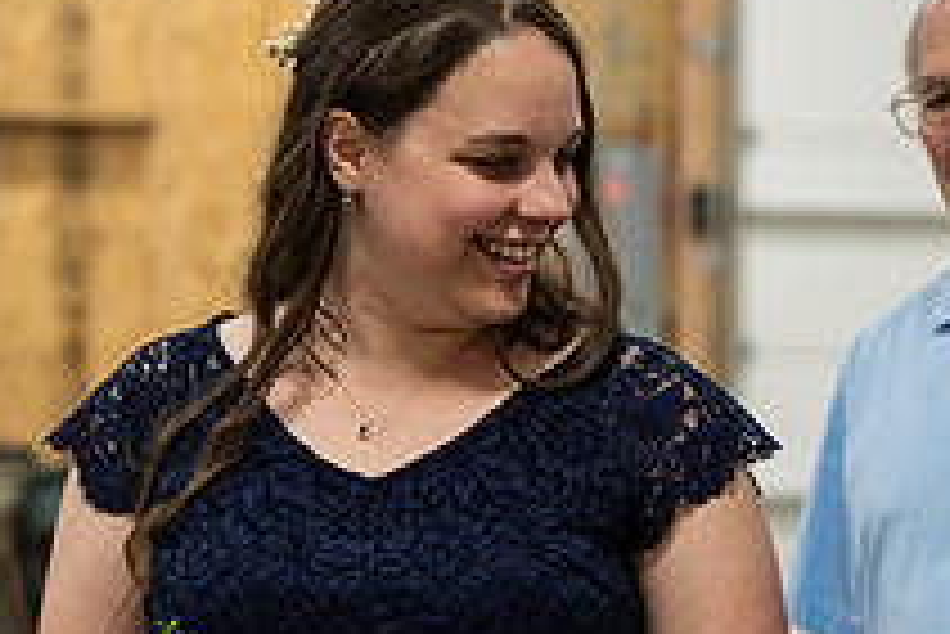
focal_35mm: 234
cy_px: 551
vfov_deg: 5.9
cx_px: 432
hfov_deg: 8.8
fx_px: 6179
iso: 640
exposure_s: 1/160
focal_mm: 85
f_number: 3.5
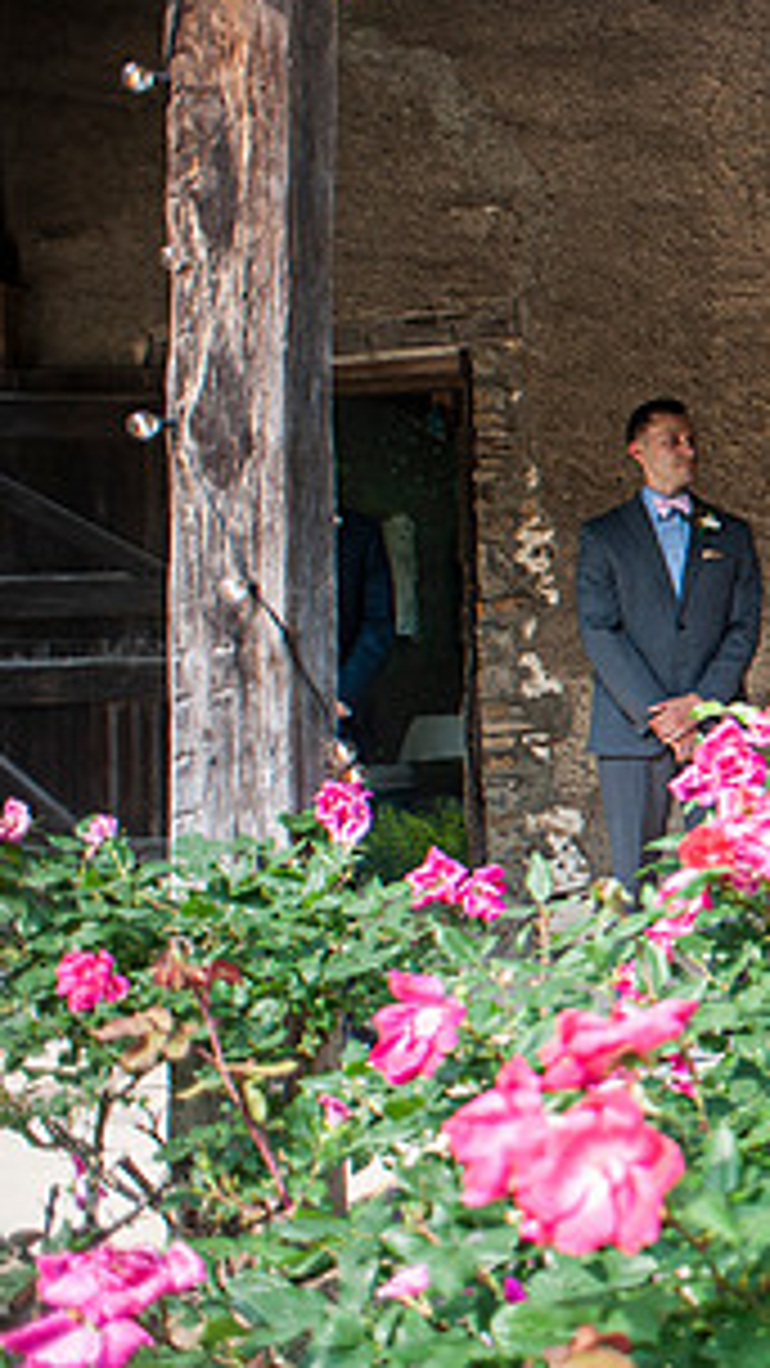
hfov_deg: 22.7
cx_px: 1229
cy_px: 657
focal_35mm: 40
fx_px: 1452
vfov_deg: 50.5
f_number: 3.2
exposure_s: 1/800
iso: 320
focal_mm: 20
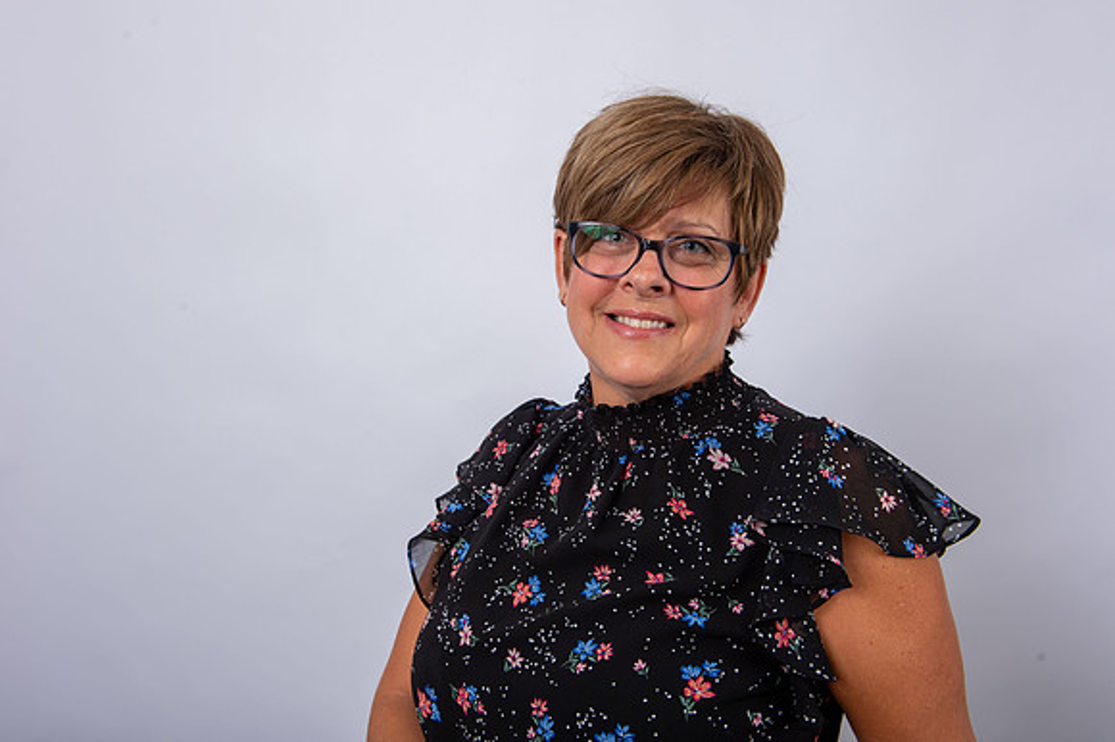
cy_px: 371
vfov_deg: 37.8
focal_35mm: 35
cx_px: 558
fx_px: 1083
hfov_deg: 54.5
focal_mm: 35
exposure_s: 1/250
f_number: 8
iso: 160
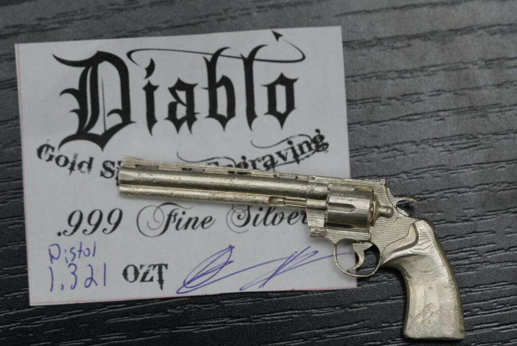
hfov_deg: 15.2
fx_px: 1940
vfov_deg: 10.2
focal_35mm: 135
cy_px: 173
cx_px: 258
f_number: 4
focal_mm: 90
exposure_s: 1/160
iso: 1250
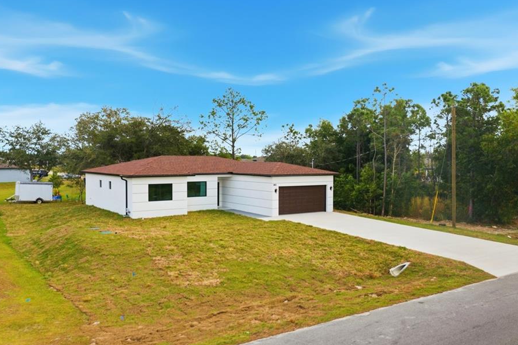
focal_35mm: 32
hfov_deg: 58.7
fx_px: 460
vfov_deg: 41.1
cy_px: 175
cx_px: 253
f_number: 7.1
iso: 200
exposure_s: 1/200
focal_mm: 10.3
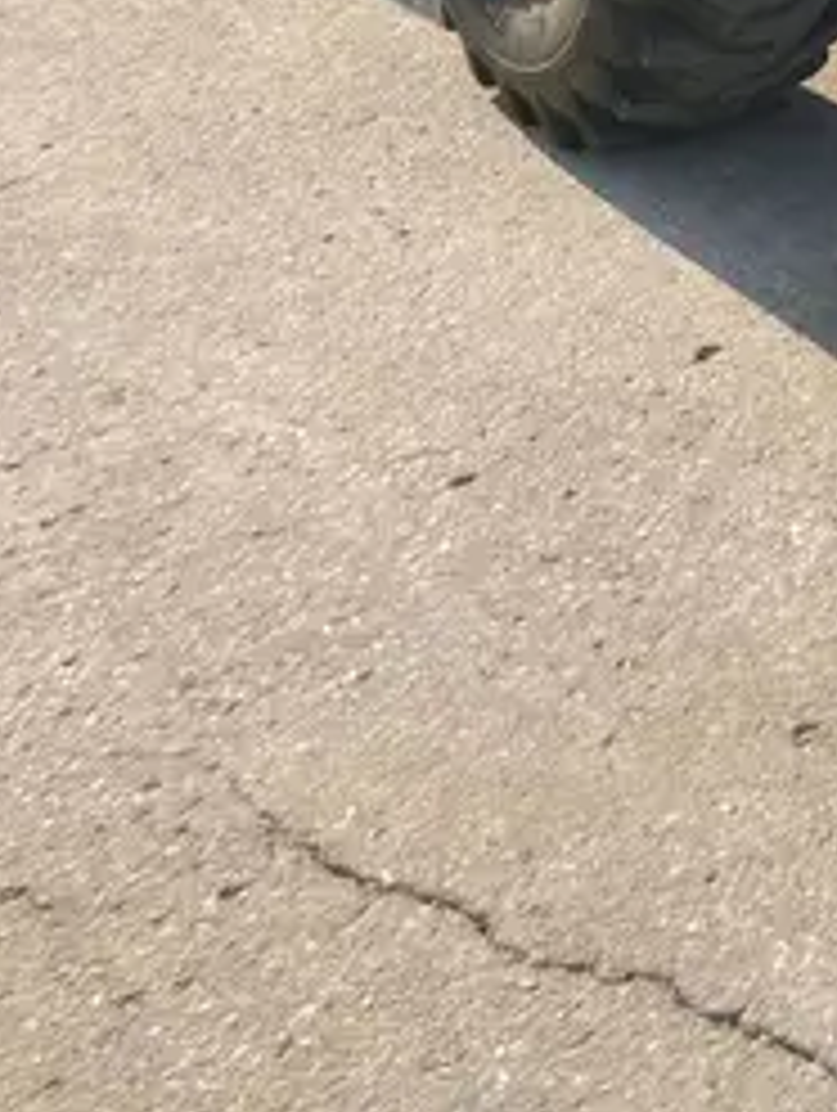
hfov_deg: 17.2
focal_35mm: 83
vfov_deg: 21.0
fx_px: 2669
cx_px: 932
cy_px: -403
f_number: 1.8
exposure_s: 1/1499
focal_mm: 3.99
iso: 20
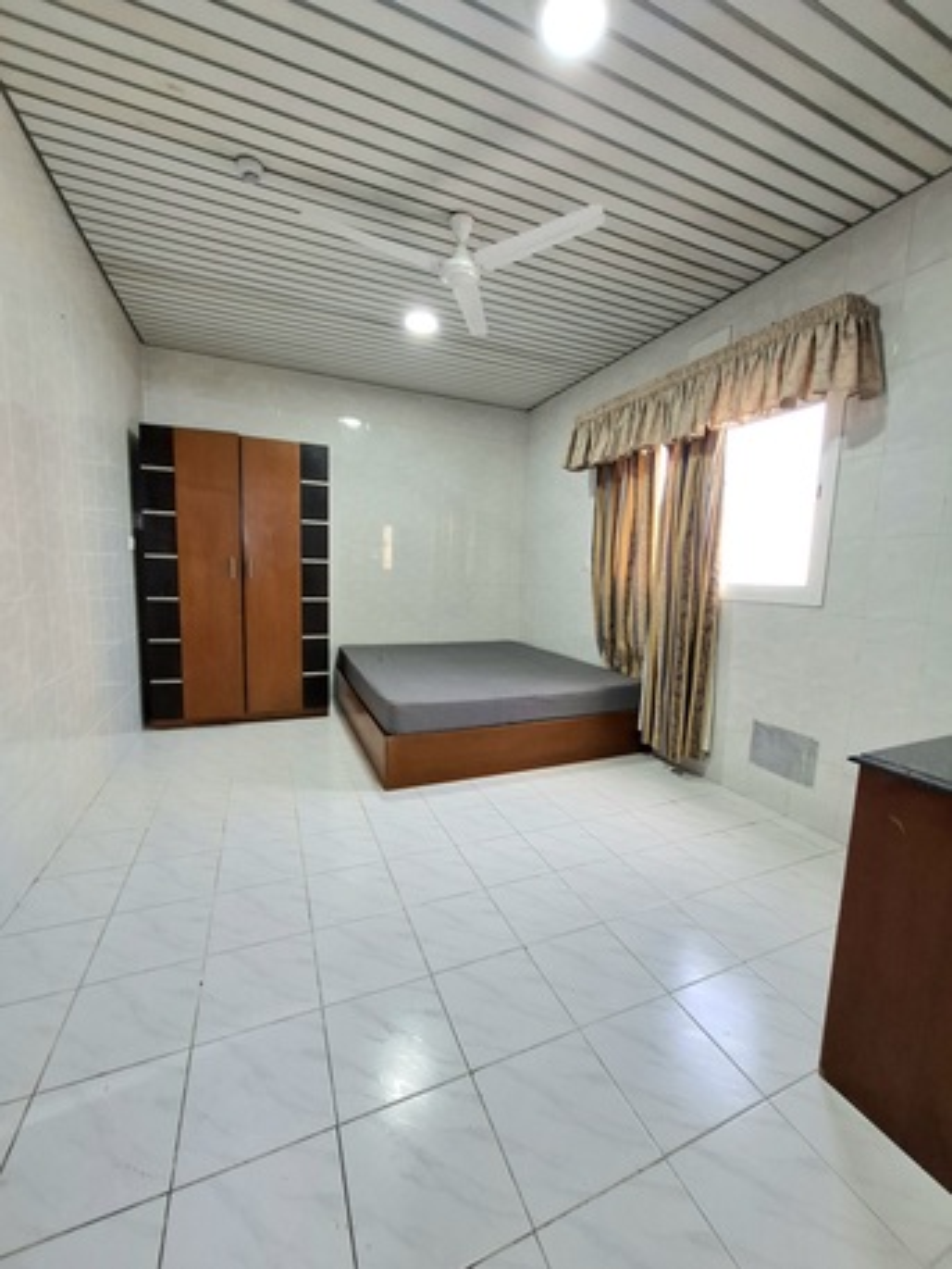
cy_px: 634
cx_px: 476
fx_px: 476
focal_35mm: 13
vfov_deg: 106.2
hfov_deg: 89.9
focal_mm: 1.74
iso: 200
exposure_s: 1/30
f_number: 2.2
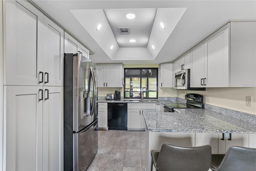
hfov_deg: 95.0
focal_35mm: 16
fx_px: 117
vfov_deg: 72.0
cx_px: 128
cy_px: 86
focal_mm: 11
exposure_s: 2
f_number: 14
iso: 200
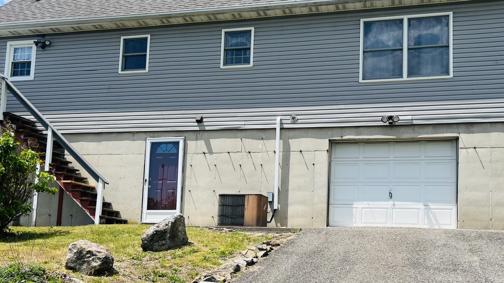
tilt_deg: +6.6
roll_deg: -2.2
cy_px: 197
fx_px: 535
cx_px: 278
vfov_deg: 29.4
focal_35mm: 40
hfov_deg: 50.4
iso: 50
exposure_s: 1/3571
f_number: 1.5
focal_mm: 5.7
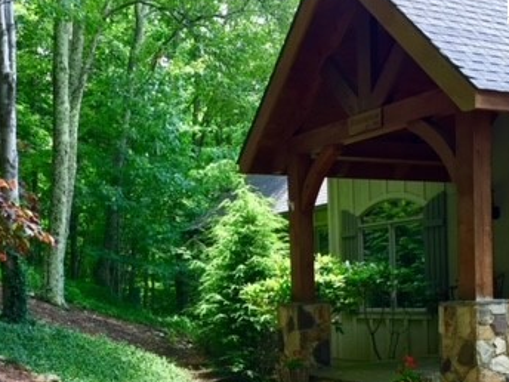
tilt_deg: -3.0
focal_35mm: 54
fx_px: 794
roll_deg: +1.4
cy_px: 333
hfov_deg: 35.5
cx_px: 223
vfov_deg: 26.3
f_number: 2.2
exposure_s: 1/120
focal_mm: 4.15
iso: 40
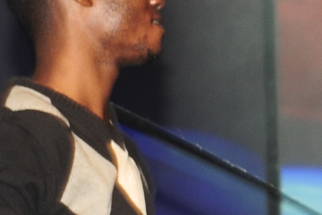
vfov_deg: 3.3
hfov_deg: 4.8
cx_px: 896
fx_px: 3694
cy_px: 90
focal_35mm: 413
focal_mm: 58
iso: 640
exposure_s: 1/40
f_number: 4.5
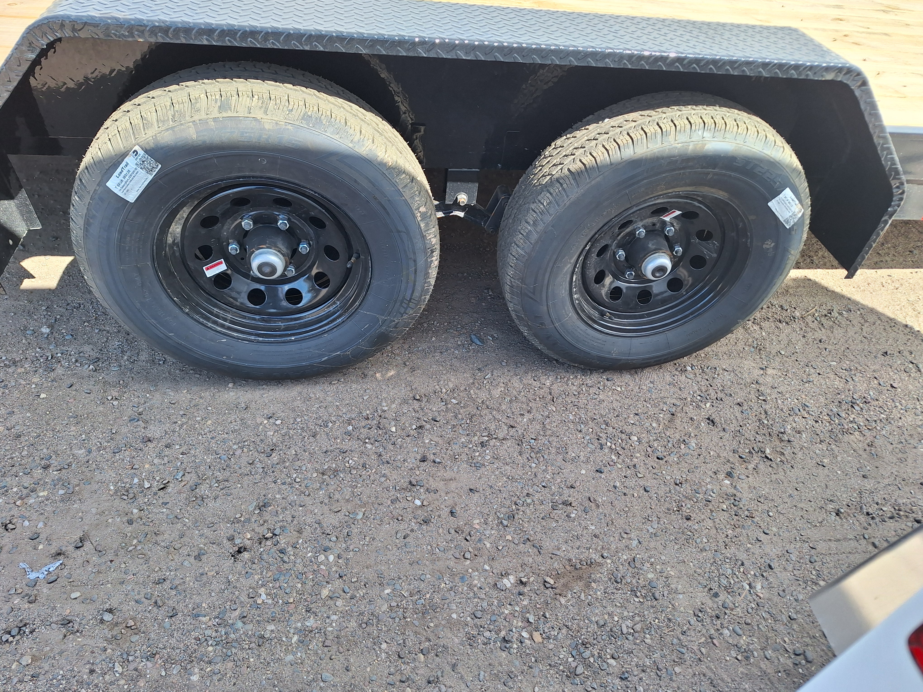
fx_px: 613
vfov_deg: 58.9
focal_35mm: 23
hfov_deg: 73.9
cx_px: 462
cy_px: 346
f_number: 1.8
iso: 40
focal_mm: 5.54
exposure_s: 1/705
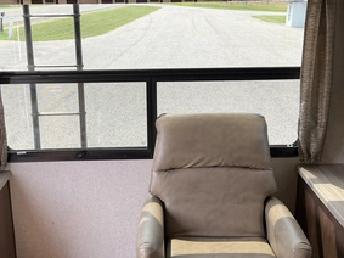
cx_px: 156
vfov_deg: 34.8
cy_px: 85
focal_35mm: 41
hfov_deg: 45.7
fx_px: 407
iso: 20
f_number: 1.8
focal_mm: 3
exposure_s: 1/146
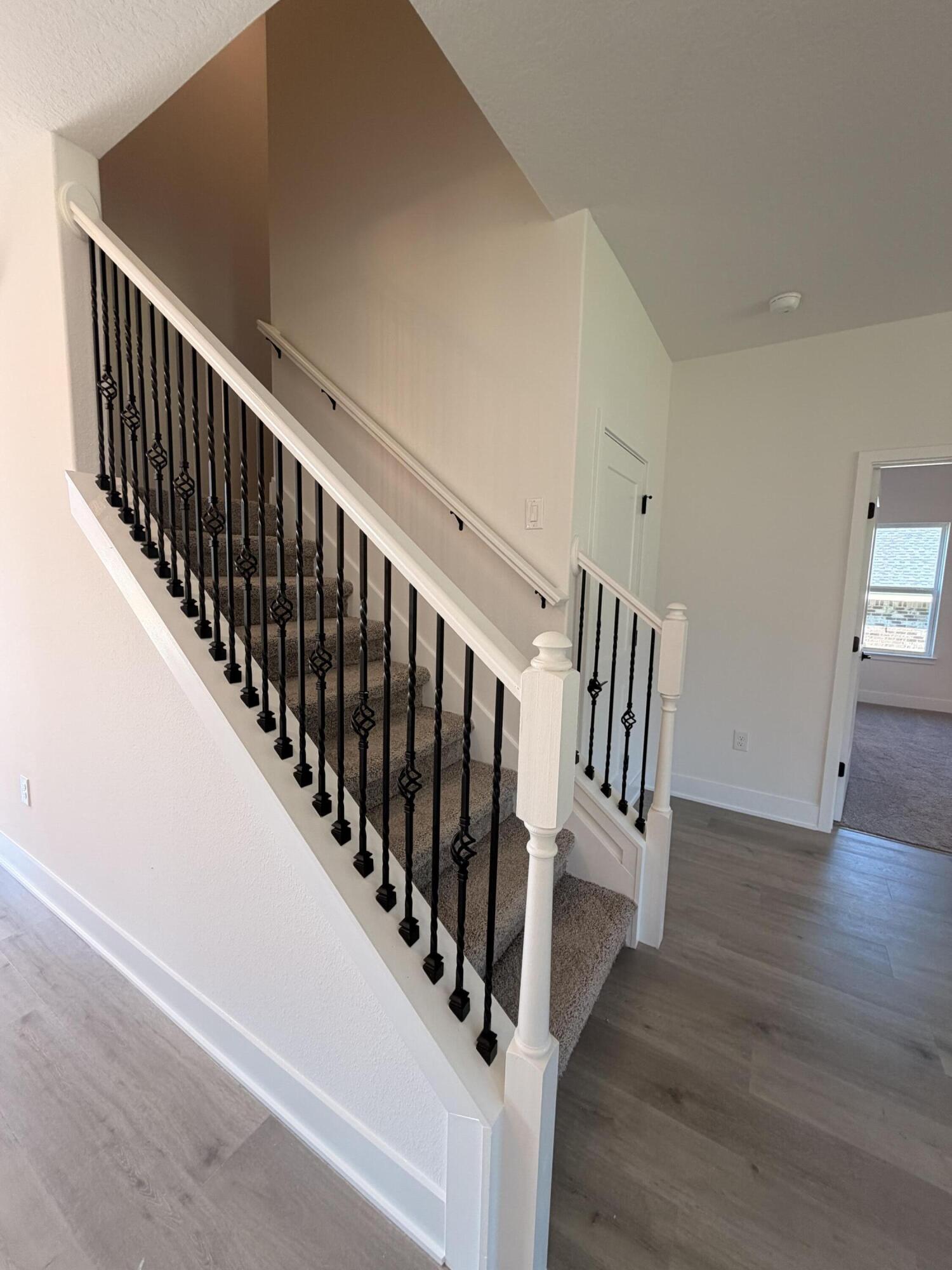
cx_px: 476
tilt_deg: -7.1
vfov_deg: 102.1
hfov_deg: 85.7
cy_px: 635
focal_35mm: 14
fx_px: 513
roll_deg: -1.8
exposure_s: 1/120
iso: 125
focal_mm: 2.22
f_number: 2.2
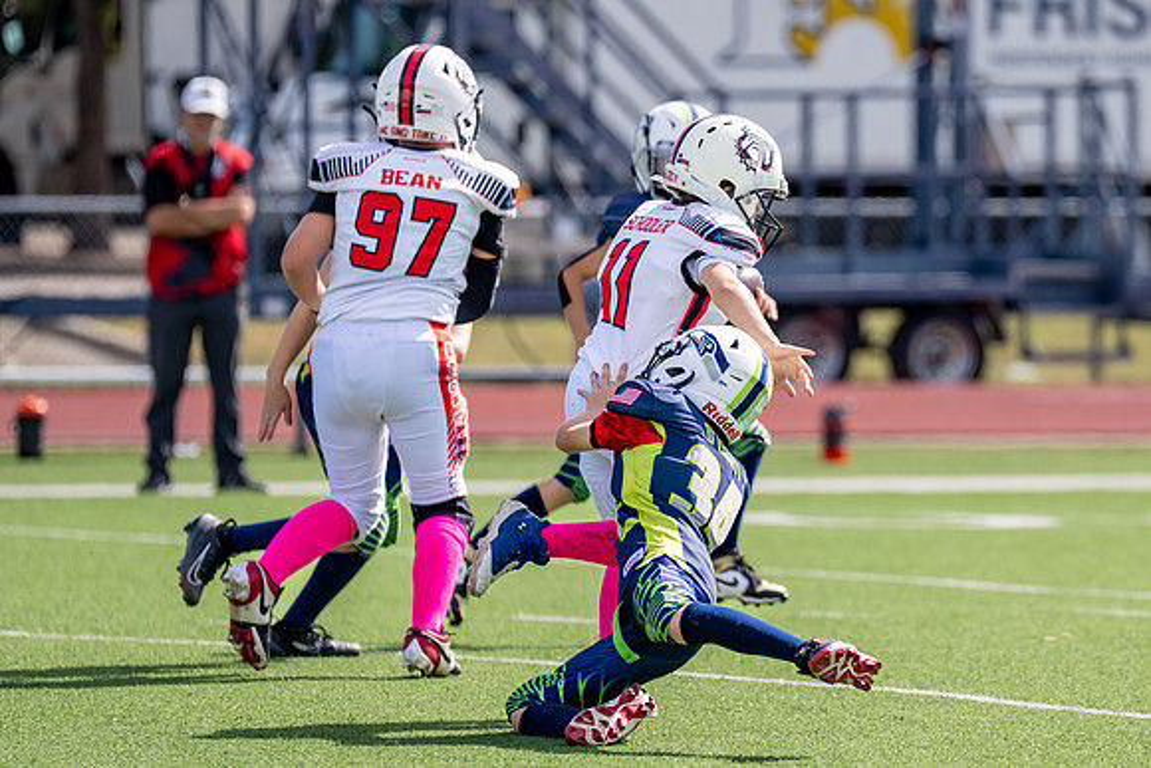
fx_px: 12551
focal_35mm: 392
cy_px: 396
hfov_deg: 5.2
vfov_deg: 3.5
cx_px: 891
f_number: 2.8
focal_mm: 200
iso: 250
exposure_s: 1/4000
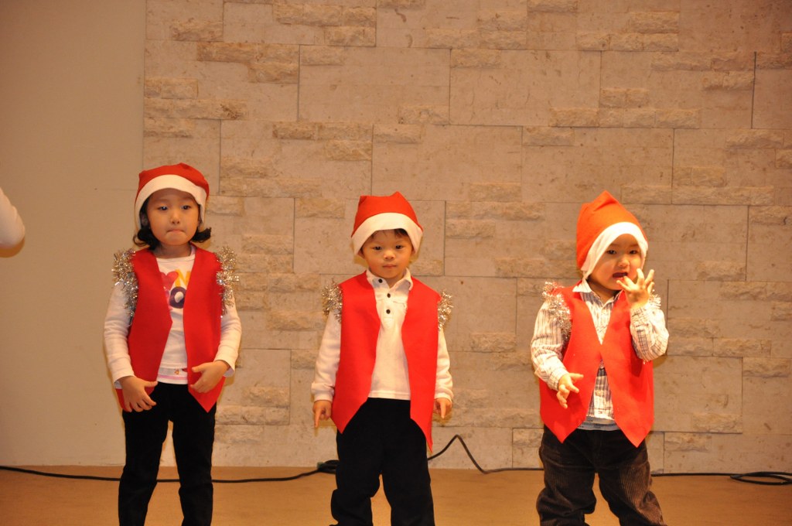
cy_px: 263
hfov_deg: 13.1
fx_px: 3461
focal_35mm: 158
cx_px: 396
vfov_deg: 8.7
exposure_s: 1/60
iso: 1600
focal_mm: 105
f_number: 5.6
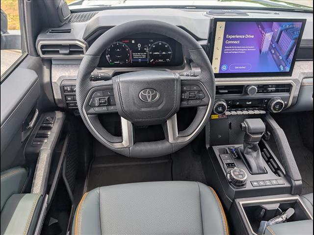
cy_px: 118
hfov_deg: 71.6
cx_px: 157
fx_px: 218
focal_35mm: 24
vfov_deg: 56.8
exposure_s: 1/217
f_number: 1.68
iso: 41
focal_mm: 6.9
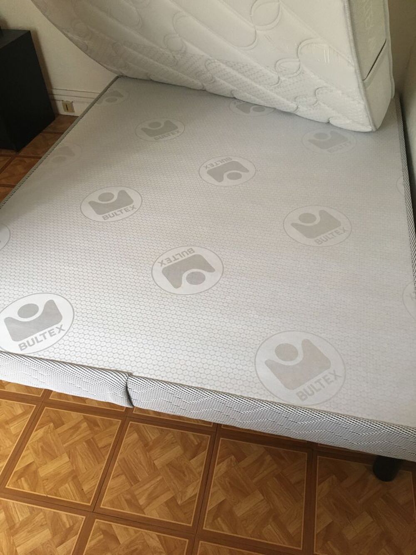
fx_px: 465
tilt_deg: -43.5
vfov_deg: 61.7
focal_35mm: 29
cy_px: 278
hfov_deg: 48.2
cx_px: 208
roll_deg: +3.3
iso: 160
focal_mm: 4.15
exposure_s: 1/33
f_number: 2.2
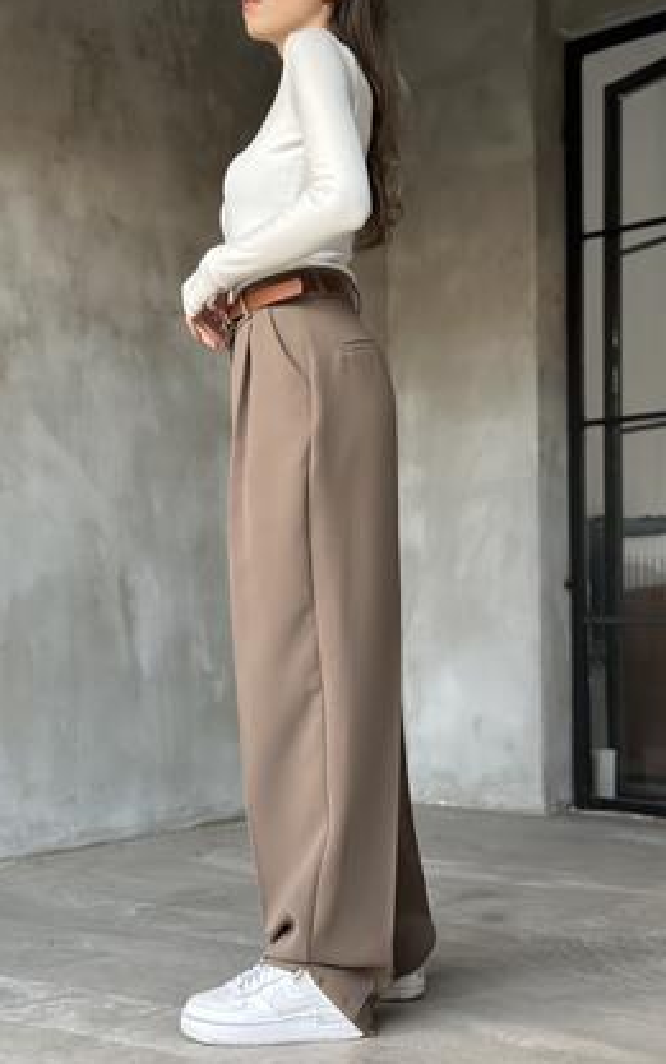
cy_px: 531
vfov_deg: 38.9
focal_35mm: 52
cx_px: 278
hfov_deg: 24.9
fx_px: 1509
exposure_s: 1/49
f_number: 1.78
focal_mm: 6.86
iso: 400
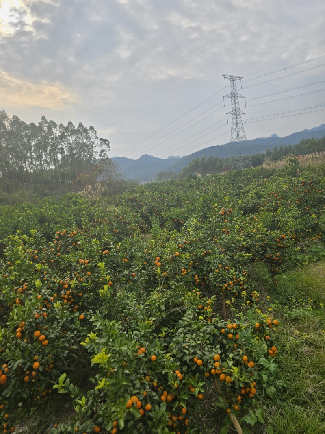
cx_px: 162
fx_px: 288
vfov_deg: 73.9
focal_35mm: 23
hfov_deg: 58.9
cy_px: 217
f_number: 1.7
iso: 12
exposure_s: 1/726
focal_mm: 6.3
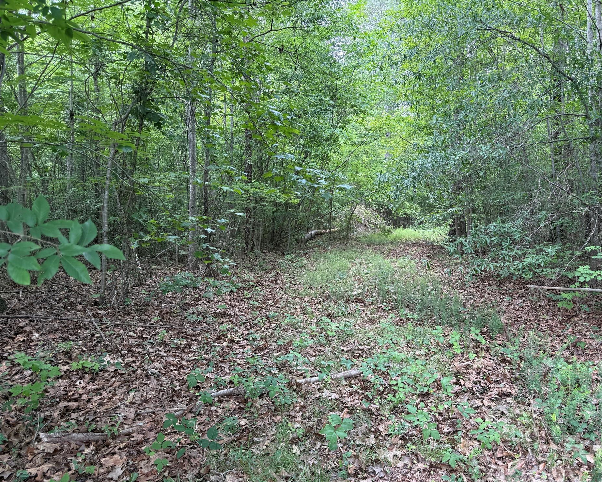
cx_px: 333
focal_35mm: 26
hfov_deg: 65.8
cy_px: 249
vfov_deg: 54.9
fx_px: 463
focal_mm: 6.76
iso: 80
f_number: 1.78
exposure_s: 1/174
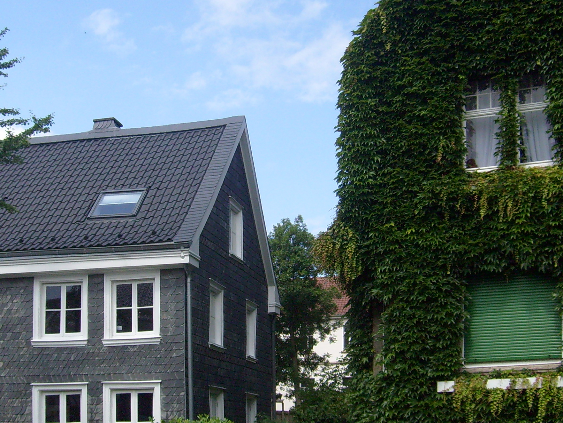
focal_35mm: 61
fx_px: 992
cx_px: 267
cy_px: 182
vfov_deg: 24.0
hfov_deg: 31.7
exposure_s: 1/250
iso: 80
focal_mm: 5.8
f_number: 7.1
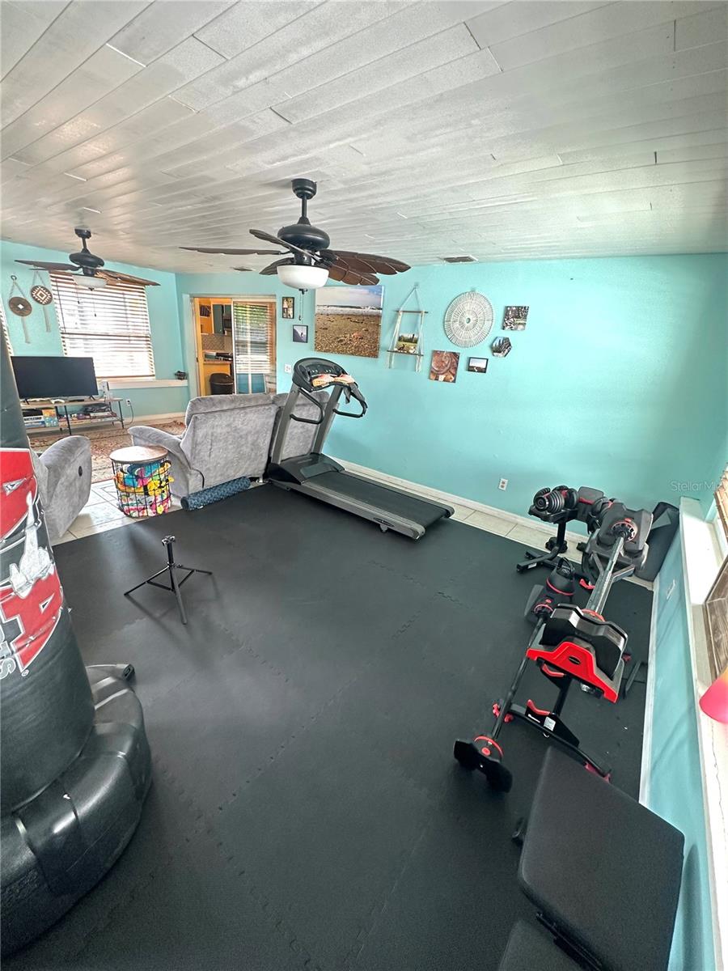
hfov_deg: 85.7
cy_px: 486
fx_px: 393
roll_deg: -5.4
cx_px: 364
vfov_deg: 102.1
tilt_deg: -20.1
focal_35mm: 14
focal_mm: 2.22
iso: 200
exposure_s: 1/60
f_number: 2.2
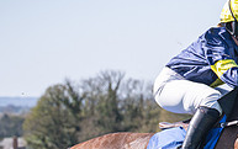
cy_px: 175
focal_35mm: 310
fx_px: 2013
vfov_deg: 4.2
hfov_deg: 6.7
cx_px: 236
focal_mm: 70
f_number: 4
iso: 200
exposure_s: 1/1600
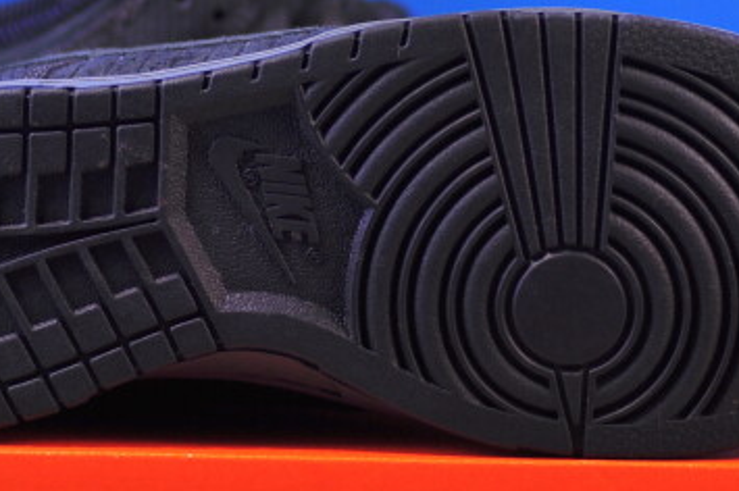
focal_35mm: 169
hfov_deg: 12.2
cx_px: 300
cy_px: 1
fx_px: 3466
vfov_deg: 8.1
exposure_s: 1/320
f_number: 2
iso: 250
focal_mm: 50
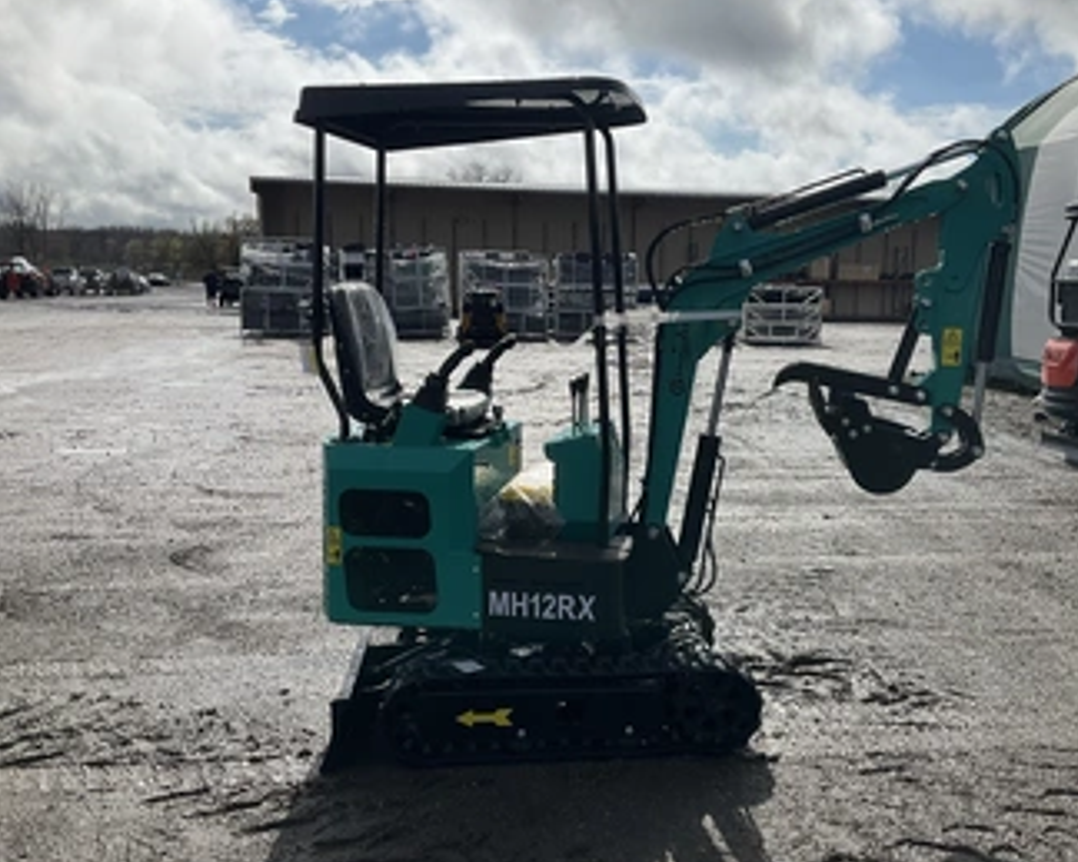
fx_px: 1116
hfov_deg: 51.4
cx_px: 609
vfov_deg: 42.2
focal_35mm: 35
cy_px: 426
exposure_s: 1/4785
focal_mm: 3
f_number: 1.8
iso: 25
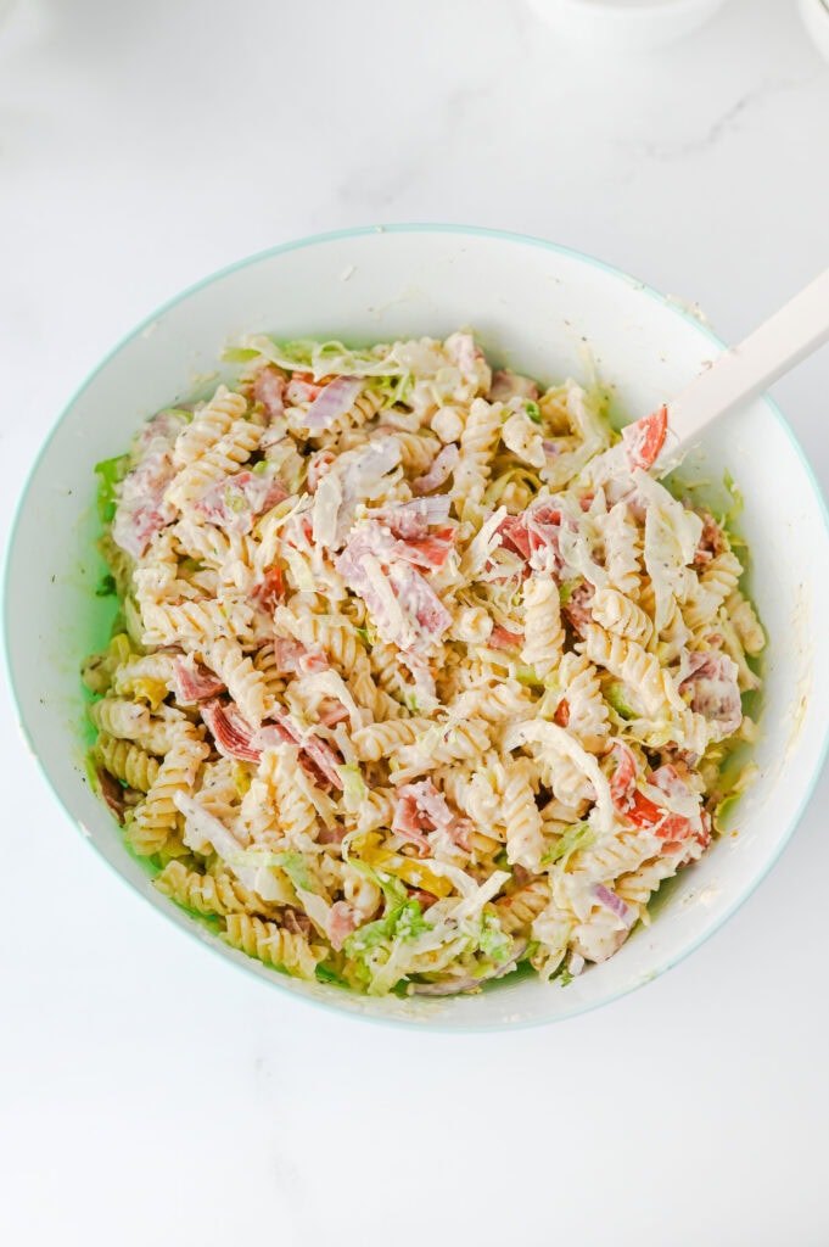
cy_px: 624
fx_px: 1730
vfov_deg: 39.6
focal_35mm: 50
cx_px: 414
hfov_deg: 26.9
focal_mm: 50
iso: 500
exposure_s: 1/320
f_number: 4.5
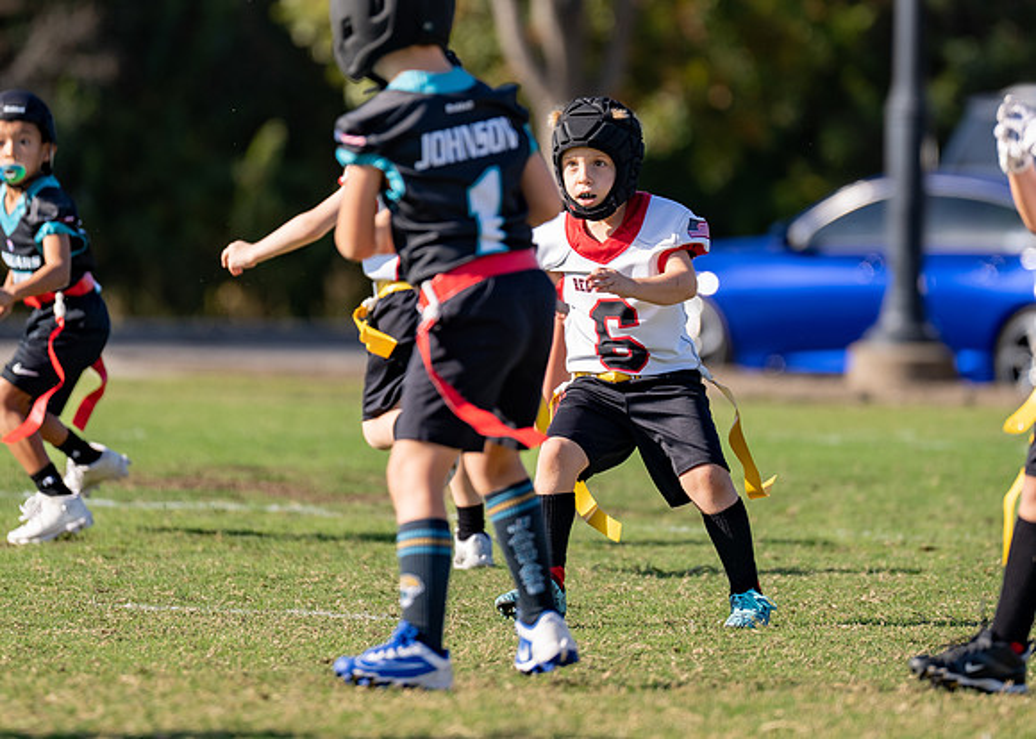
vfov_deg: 3.7
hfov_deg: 5.2
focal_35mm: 386
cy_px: 228
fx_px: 11368
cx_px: 527
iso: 100
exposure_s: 1/1250
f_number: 2.8
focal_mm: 200
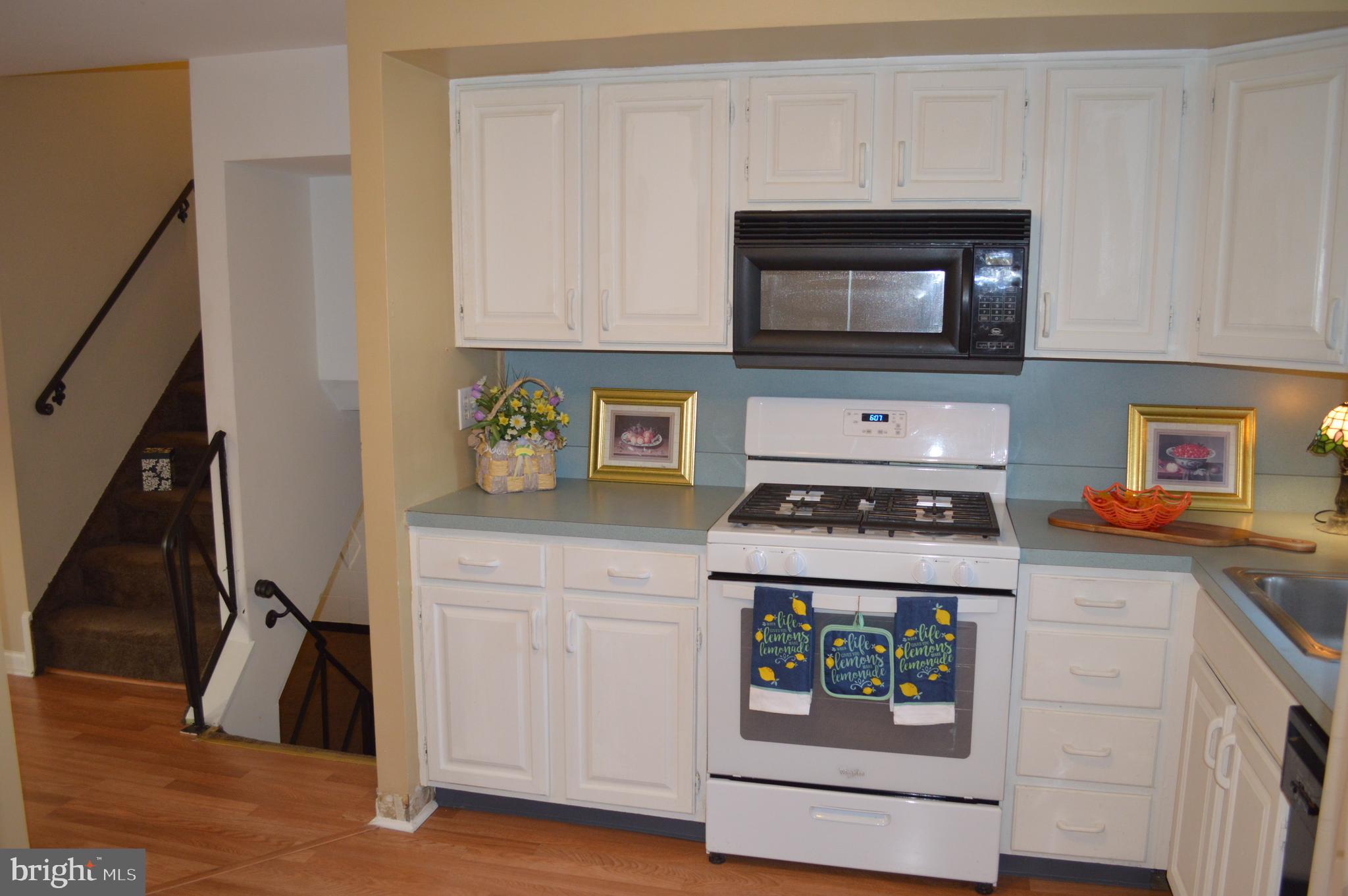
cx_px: 674
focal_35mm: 27
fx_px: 1010
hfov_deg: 67.4
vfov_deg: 47.8
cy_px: 448
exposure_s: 1/60
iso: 800
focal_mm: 18
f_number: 3.5
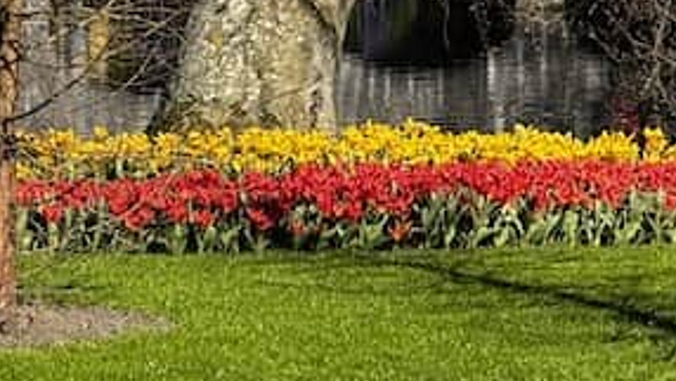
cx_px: -340
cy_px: 290
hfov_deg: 5.2
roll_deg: +0.2
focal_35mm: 411
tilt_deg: -3.9
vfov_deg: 3.0
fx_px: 7368
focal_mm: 15.66
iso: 50
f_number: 2.8
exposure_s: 1/880
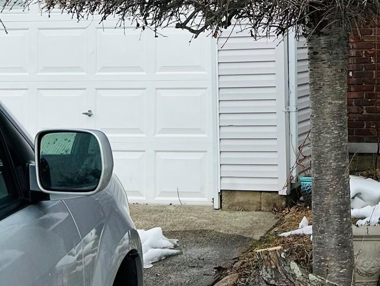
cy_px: -49
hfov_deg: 23.2
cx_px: 423
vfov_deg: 17.8
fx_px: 868
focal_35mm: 79
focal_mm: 5.7
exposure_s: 1/4444
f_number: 1.5
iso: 50
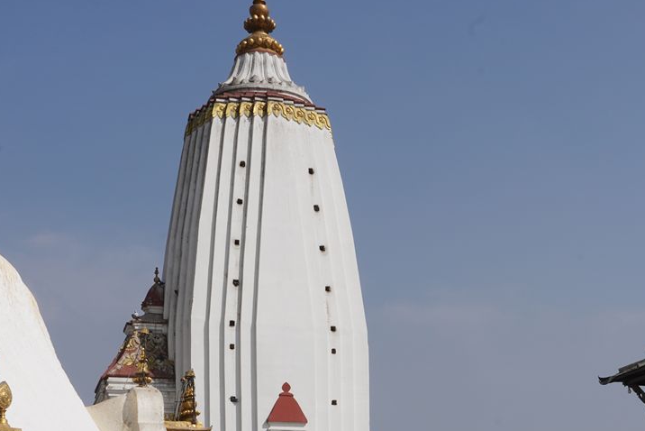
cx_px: 404
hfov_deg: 29.9
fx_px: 1201
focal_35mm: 67
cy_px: 481
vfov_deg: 19.4
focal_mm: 24
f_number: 22
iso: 100
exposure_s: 1/100
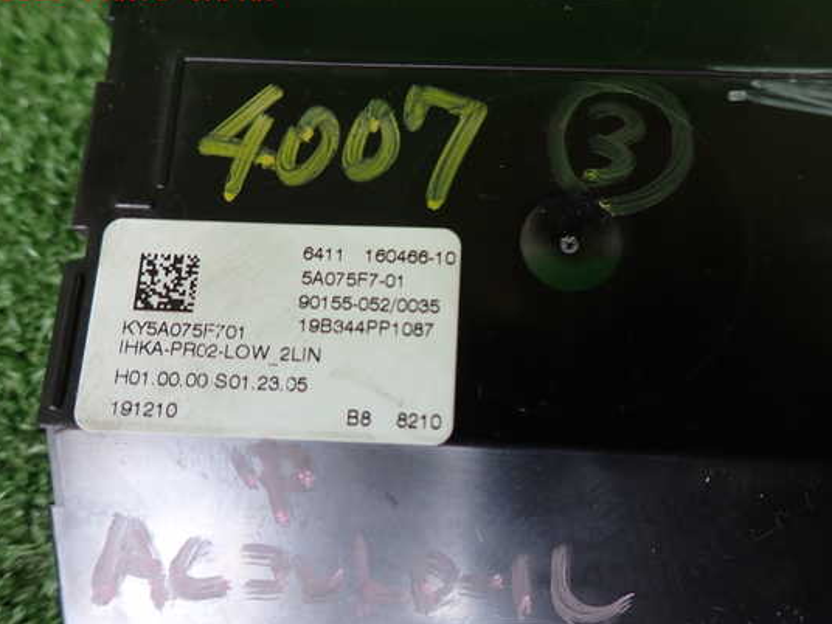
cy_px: 320
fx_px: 673
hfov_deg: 63.3
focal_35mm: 28
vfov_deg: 49.7
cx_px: 456
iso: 200
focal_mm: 4.5
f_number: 2
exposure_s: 1/60
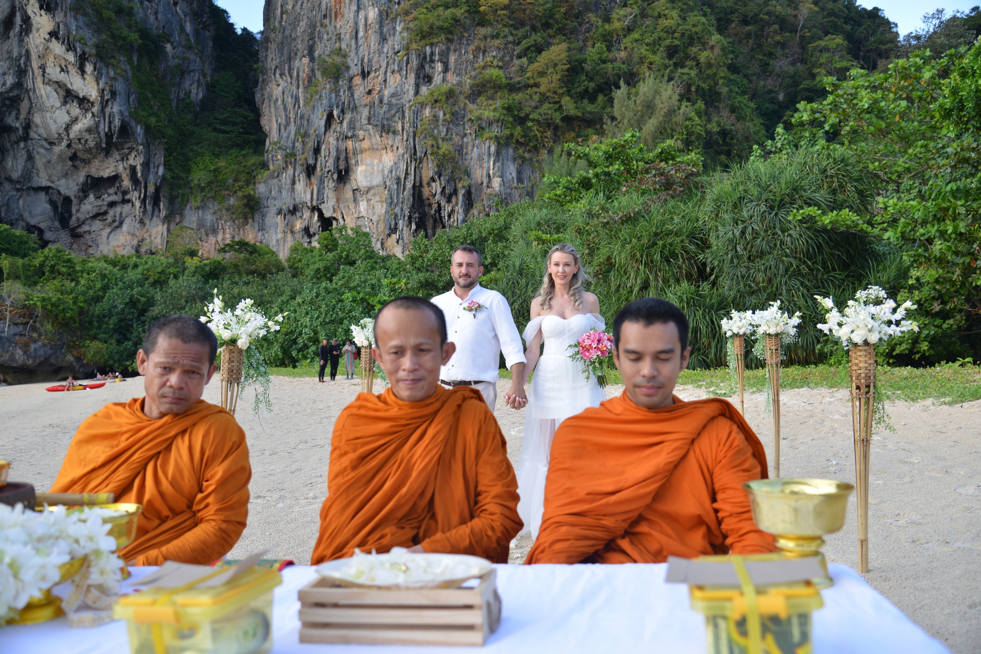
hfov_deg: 61.9
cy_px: 327
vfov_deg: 43.6
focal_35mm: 30
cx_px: 490
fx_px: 817
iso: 100
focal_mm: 30
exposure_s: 1/160
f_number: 4
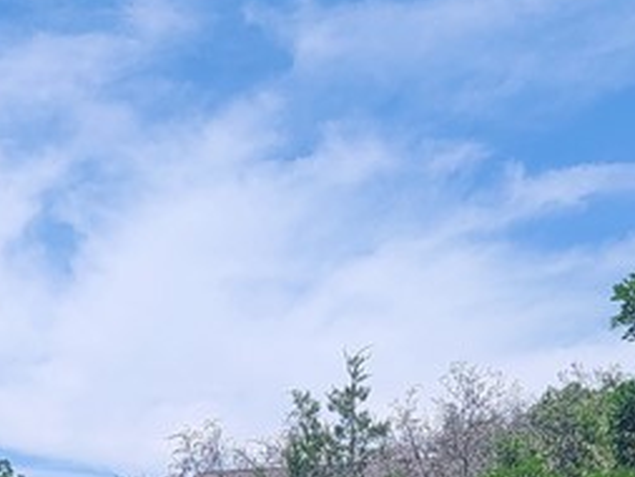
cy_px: 884
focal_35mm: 97
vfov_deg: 13.5
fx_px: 1780
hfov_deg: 19.7
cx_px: 33
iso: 16
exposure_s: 1/978
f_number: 1.8
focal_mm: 6.7
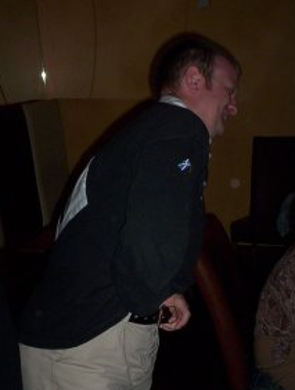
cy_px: 271
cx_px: 138
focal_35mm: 55
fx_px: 622
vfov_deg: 34.4
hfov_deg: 26.7
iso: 140
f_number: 4.5
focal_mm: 4.99
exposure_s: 1/60
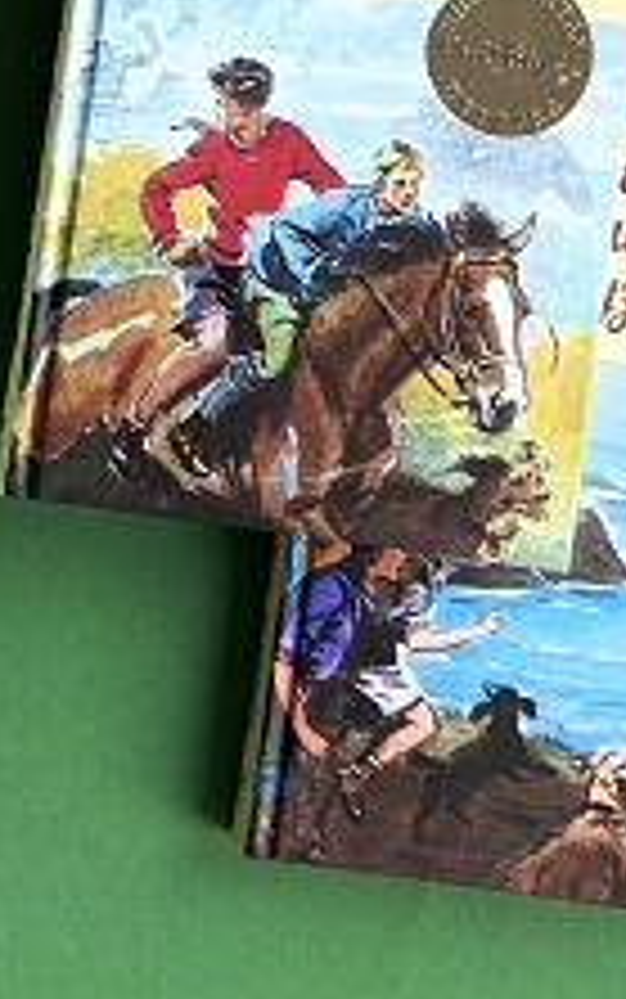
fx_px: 1827
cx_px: -2
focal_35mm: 67
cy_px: -50
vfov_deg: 28.3
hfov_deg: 18.9
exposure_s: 1/159
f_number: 1.8
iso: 32
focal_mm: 4.25
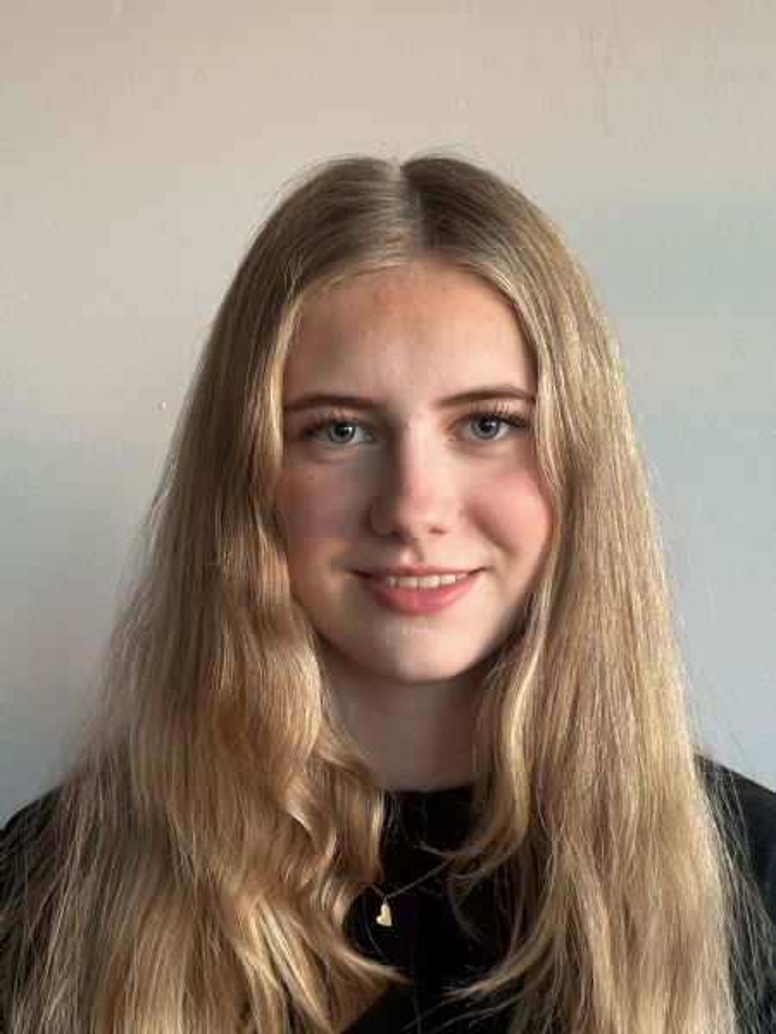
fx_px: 1435
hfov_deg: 30.3
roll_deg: +0.6
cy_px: 517
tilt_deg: -1.8
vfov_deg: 39.7
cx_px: 388
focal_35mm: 48
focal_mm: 6.86
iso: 250
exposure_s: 1/47
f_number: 1.78
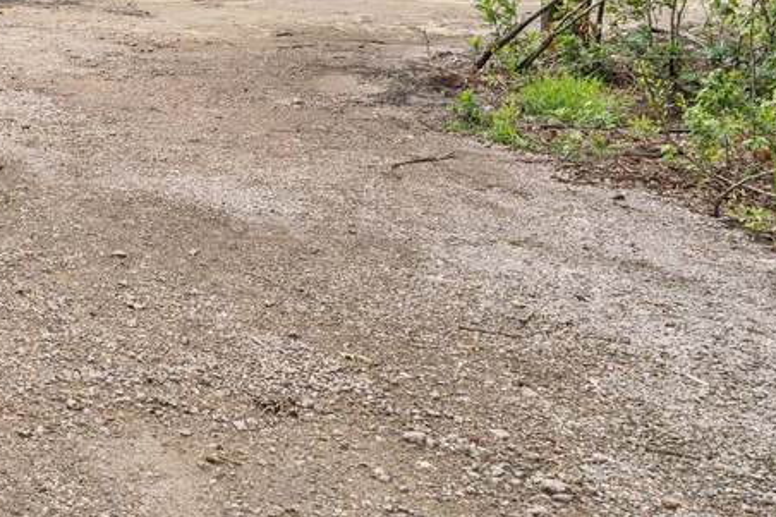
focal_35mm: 68
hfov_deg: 26.0
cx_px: -191
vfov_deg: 18.6
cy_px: -149
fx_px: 1465
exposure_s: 1/400
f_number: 8
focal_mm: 24
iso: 250
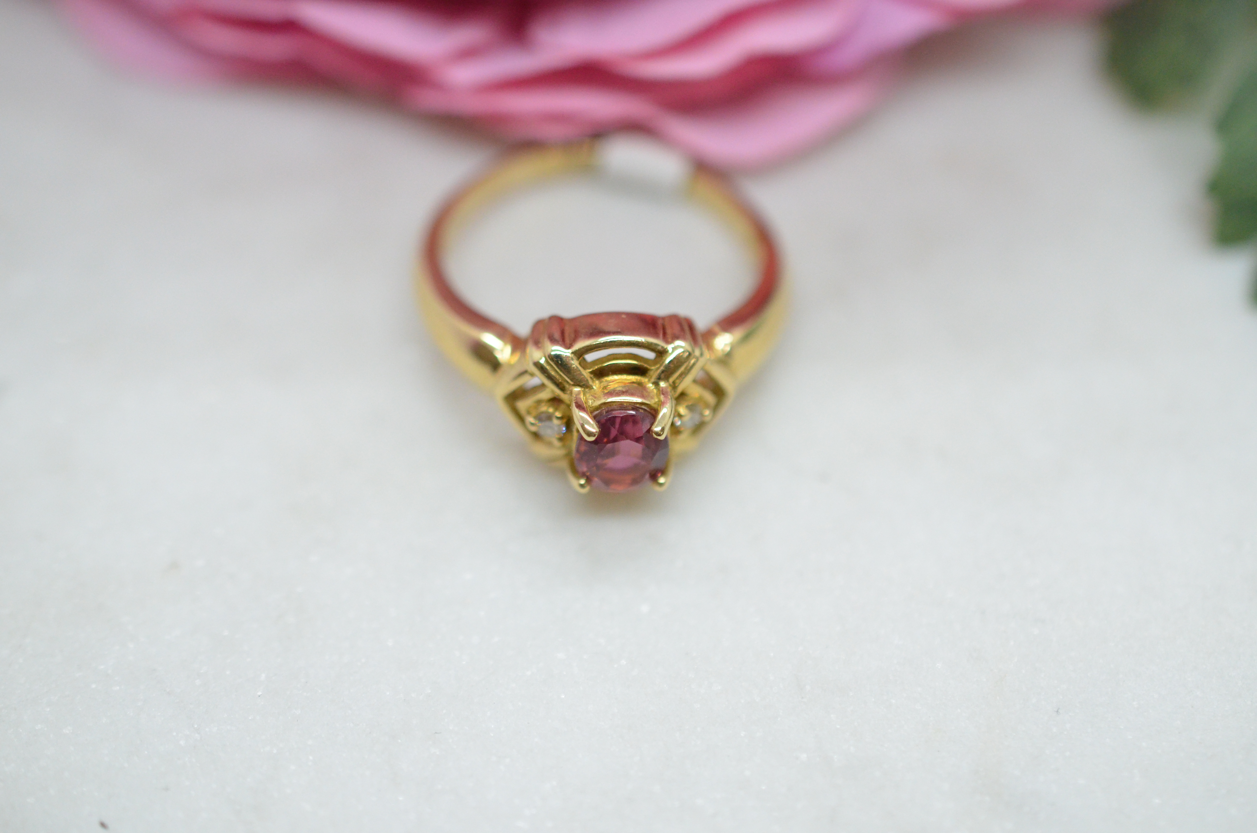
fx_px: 2091
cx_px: 628
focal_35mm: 60
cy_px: 416
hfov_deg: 33.5
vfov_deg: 22.5
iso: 2500
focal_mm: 40
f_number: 4
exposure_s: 1/1600
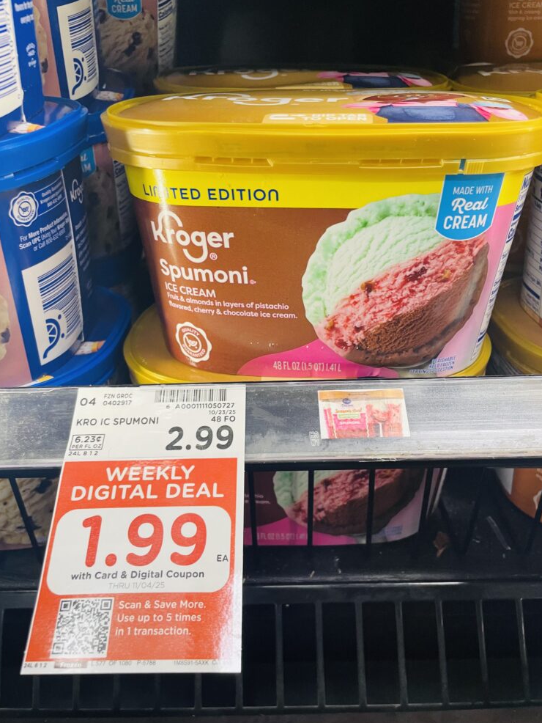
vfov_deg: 65.3
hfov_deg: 51.4
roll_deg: +1.8
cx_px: 265
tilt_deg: -25.7
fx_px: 563
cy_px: 369
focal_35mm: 27
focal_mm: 4.2
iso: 100
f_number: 1.6
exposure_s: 1/60
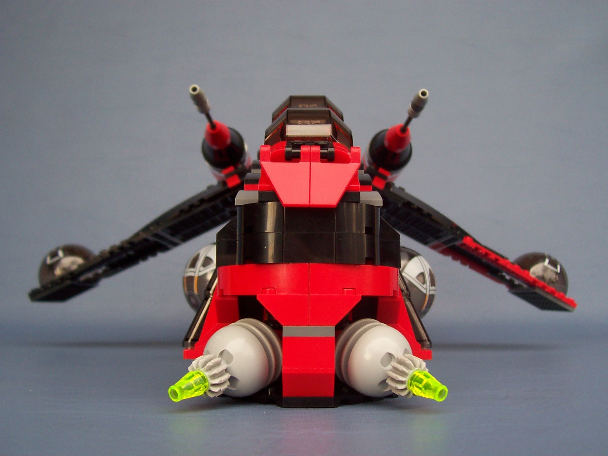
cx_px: 304
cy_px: 228
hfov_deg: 50.1
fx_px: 650
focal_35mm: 37
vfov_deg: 38.7
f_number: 2.8
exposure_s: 1/180
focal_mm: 5.6
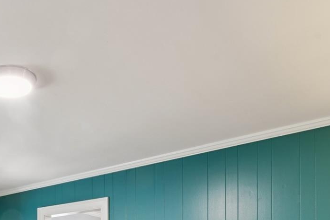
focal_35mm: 48
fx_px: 436
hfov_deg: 38.2
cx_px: 25
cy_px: 302
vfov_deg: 24.1
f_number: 13
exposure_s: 1.6
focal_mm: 16.2
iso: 200
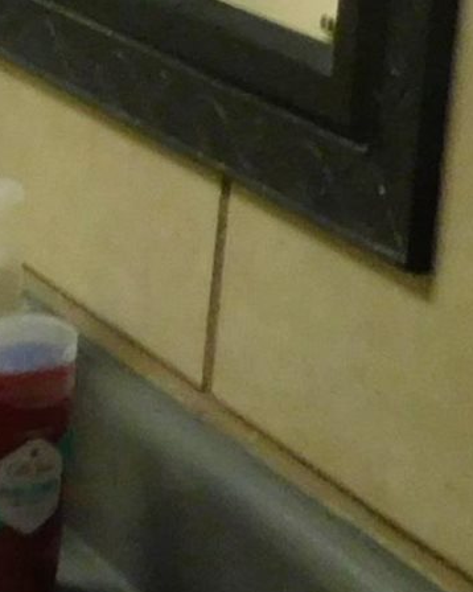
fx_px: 2697
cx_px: -1023
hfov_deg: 8.2
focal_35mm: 154
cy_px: -128
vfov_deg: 12.2
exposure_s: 1/30
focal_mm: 4
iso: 400
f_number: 3
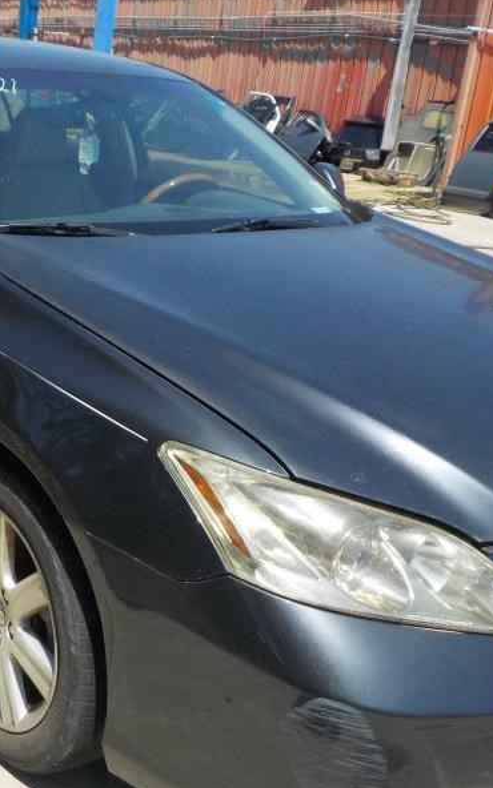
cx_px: 20
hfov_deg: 28.3
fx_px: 924
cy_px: 393
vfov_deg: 46.2
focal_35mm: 43
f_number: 3.3
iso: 125
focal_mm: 4.1
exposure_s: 1/1000
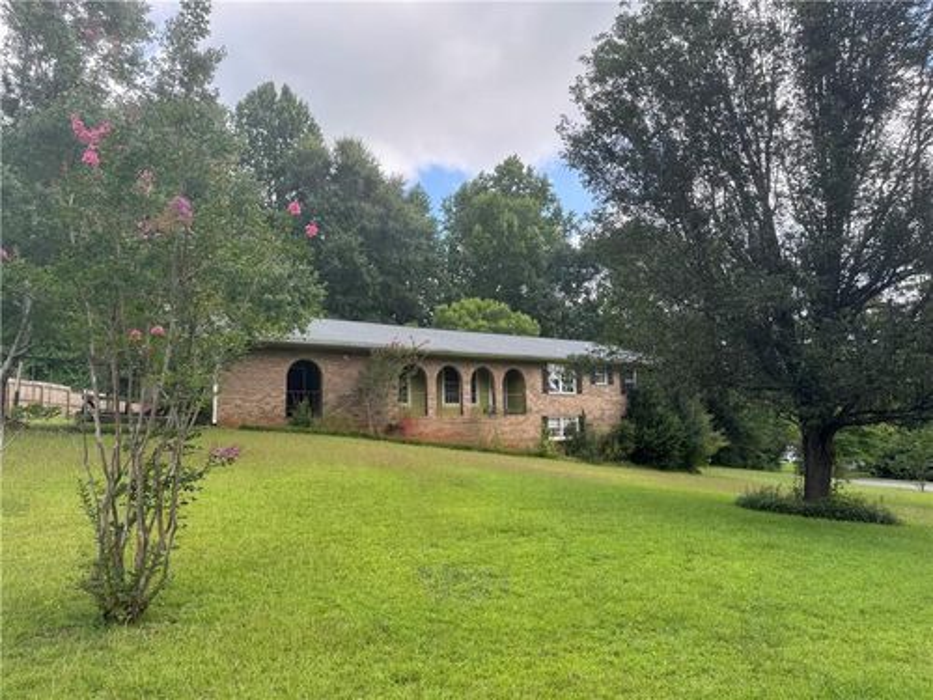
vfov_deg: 56.8
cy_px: 350
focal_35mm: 24
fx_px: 647
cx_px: 466
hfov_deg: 71.6
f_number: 1.78
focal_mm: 6.76
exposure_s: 1/707
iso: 80
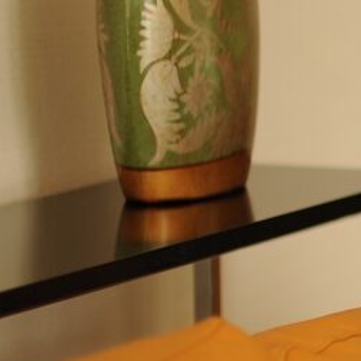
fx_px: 4318
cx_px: 869
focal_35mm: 366
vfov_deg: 4.8
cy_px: 300
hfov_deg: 4.7
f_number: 1.4
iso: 320
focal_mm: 85
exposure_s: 1/400
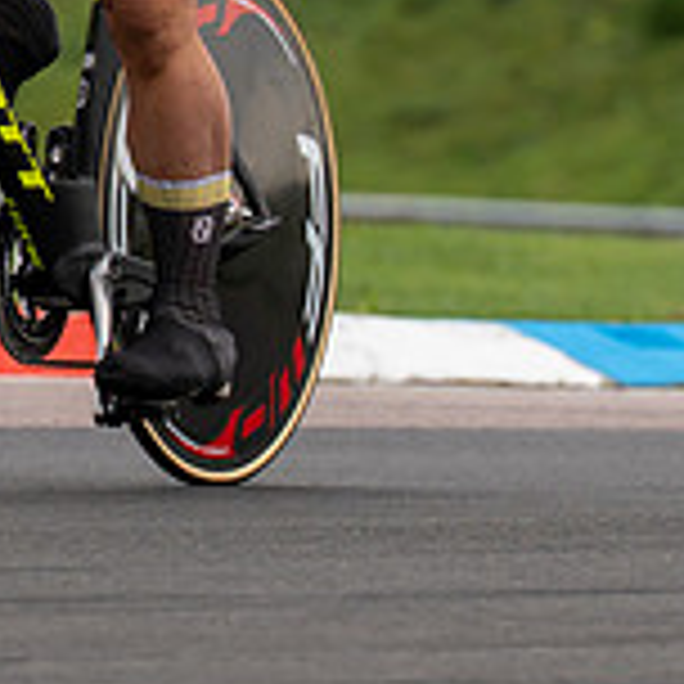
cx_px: -120
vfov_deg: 2.3
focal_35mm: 772
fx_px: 17258
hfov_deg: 2.3
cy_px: -173
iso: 250
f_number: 4.5
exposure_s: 1/800
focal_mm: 164
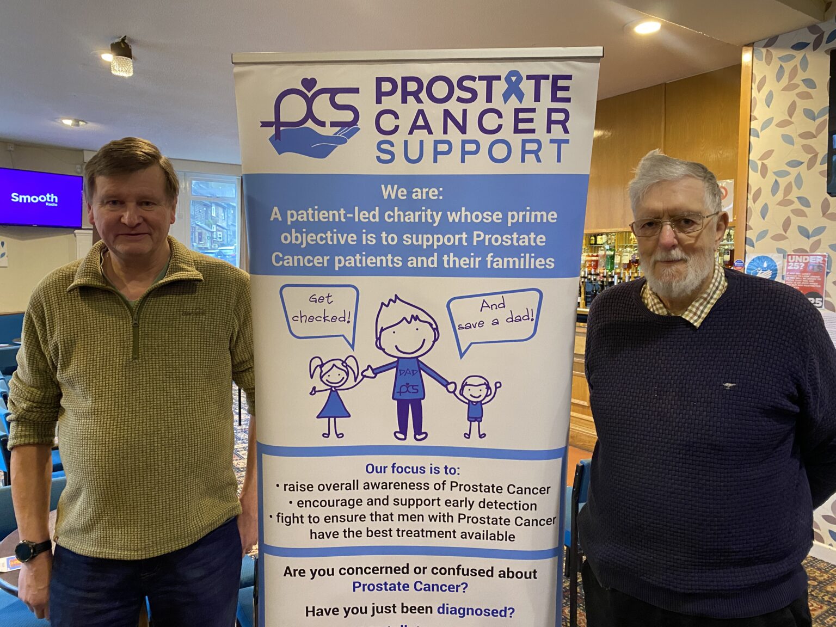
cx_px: 418
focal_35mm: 26
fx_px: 628
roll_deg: -0.7
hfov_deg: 67.3
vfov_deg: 53.1
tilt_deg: -3.6
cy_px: 314
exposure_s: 1/50
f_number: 1.8
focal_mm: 4.25
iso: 400
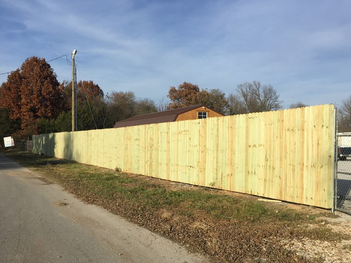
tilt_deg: +2.7
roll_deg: +0.1
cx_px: 159
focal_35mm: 37
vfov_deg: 38.6
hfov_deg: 50.1
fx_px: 375
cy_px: 146
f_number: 2.2
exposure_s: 1/2475
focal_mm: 4.15
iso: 32
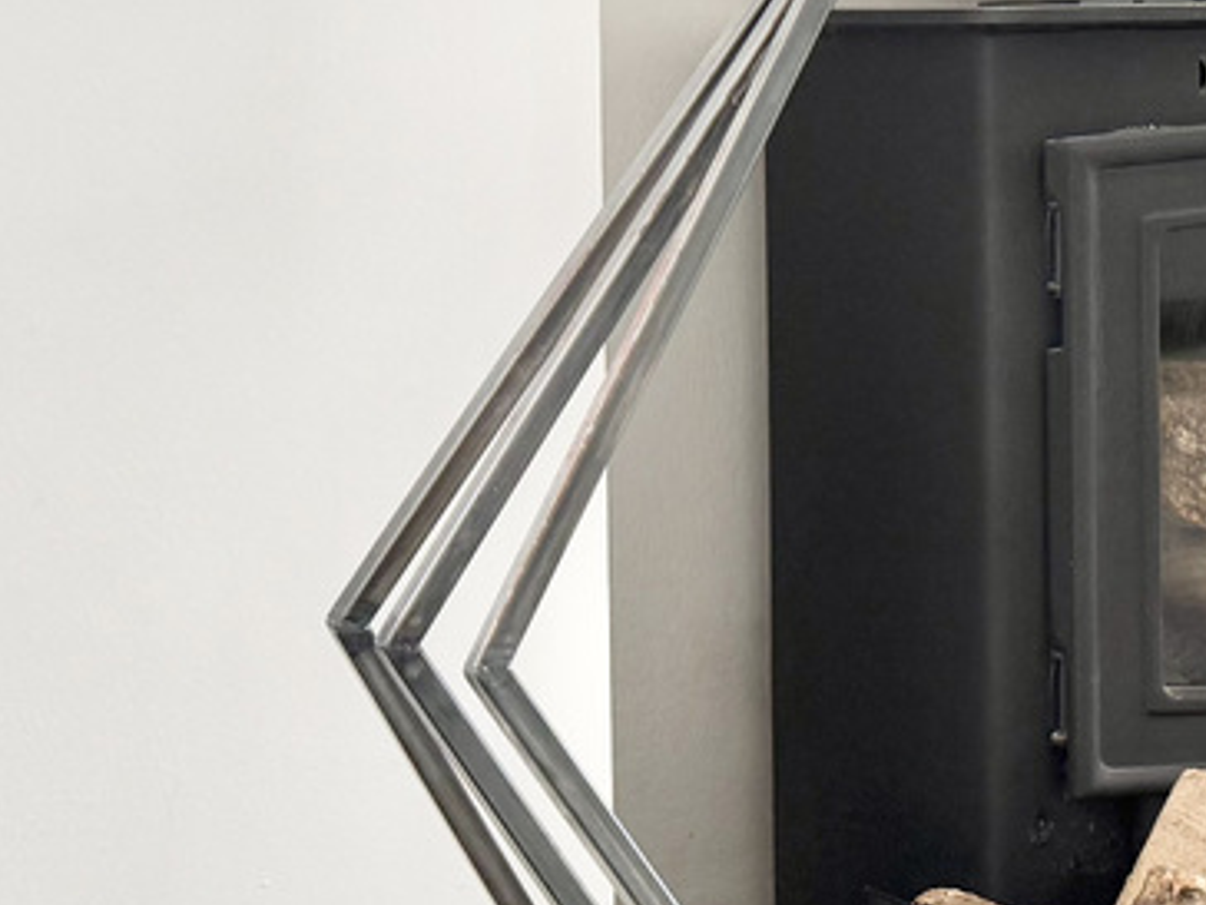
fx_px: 3066
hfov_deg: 19.6
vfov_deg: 16.5
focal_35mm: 88
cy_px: 33
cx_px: 1758
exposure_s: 1/121
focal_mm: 6.76
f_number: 1.78
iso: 125
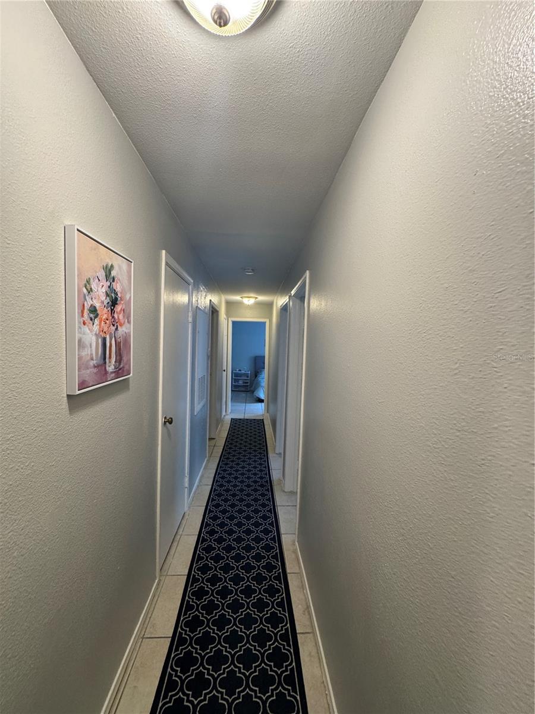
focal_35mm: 14
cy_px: 357
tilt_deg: -3.8
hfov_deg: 85.7
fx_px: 288
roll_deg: -2.4
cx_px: 268
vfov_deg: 102.1
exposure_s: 1/60
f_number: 2.2
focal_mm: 2.22
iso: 250
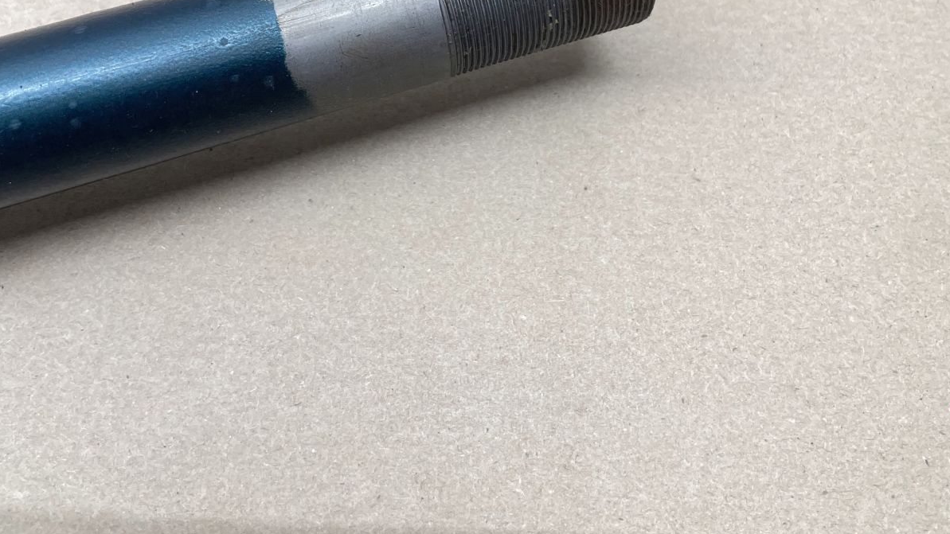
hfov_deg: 52.8
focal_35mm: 38
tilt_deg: -59.4
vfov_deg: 29.1
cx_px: 476
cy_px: -5
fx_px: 957
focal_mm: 4.2
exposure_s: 1/100
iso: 80
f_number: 1.6
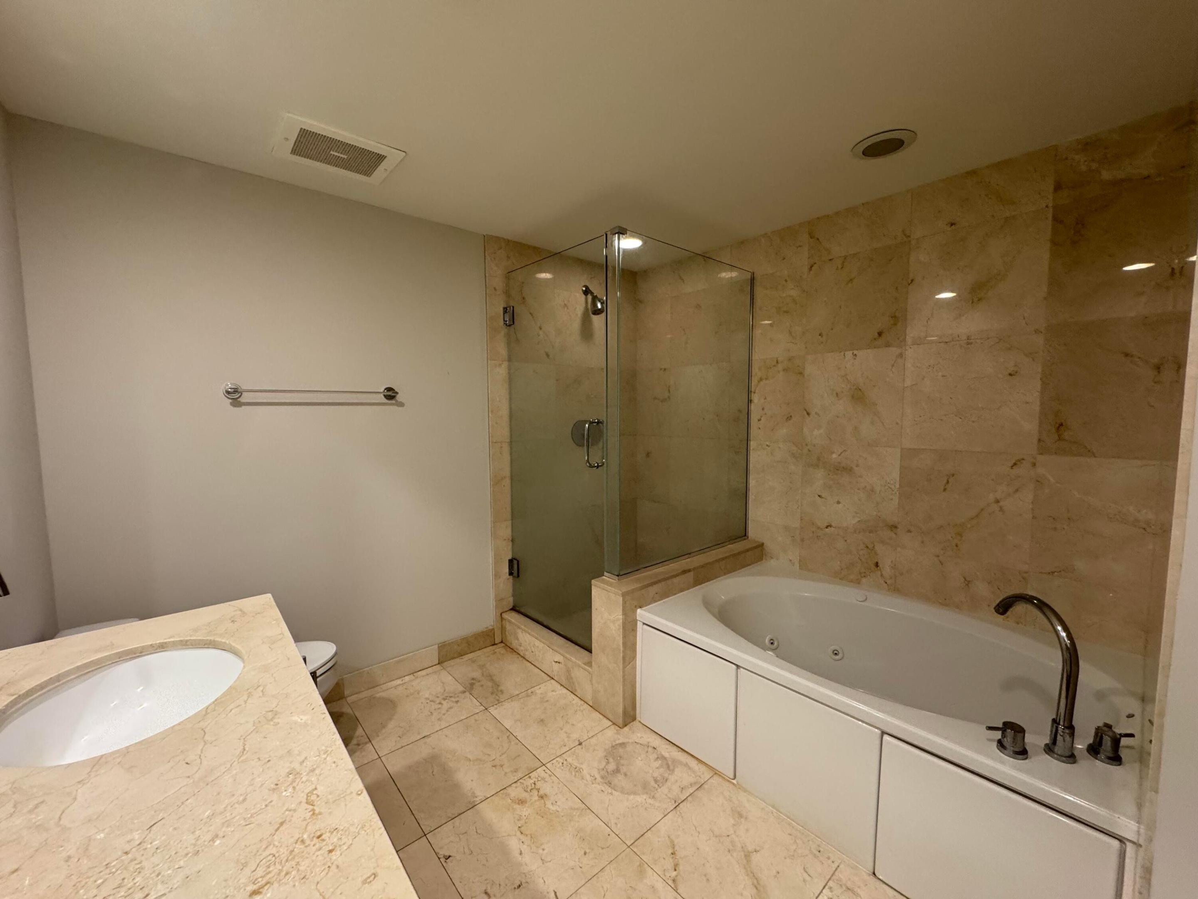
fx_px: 485
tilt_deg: -4.4
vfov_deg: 85.7
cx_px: 599
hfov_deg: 102.1
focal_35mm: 14
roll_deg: +0.4
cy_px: 450
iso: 250
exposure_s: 1/60
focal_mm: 2.22
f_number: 2.2
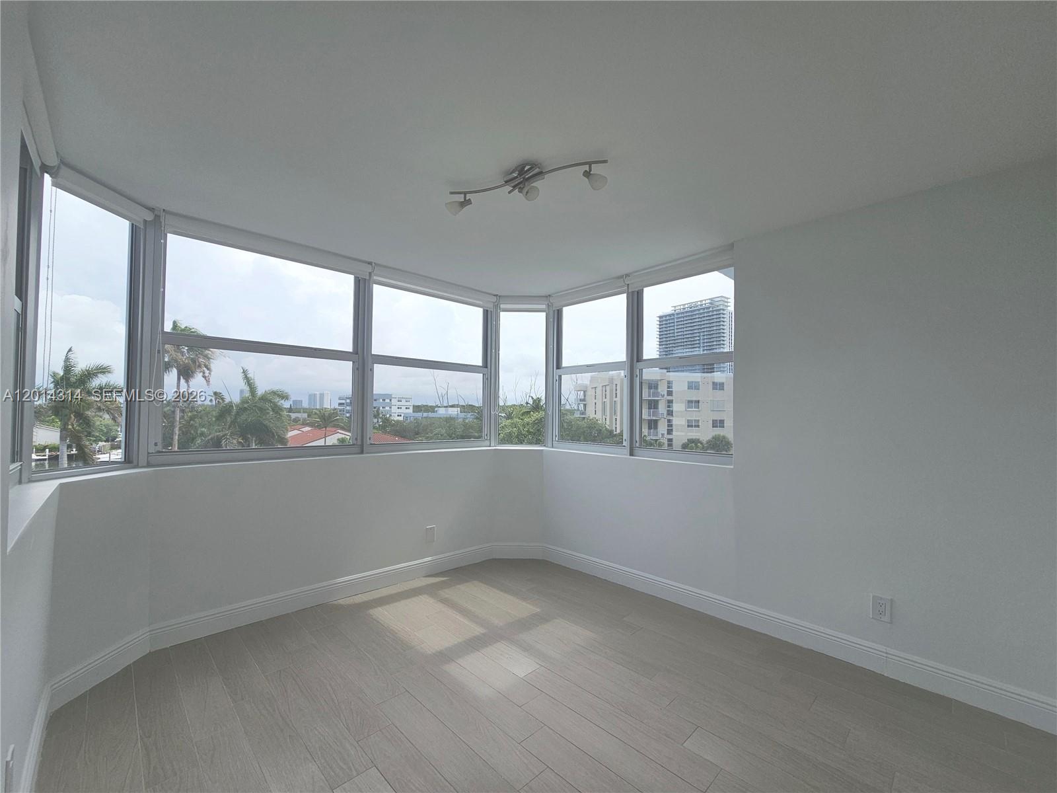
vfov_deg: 89.9
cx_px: 528
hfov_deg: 106.2
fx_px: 397
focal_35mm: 13
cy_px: 396
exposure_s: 1/1173
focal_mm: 2.2
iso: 50
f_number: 2.2
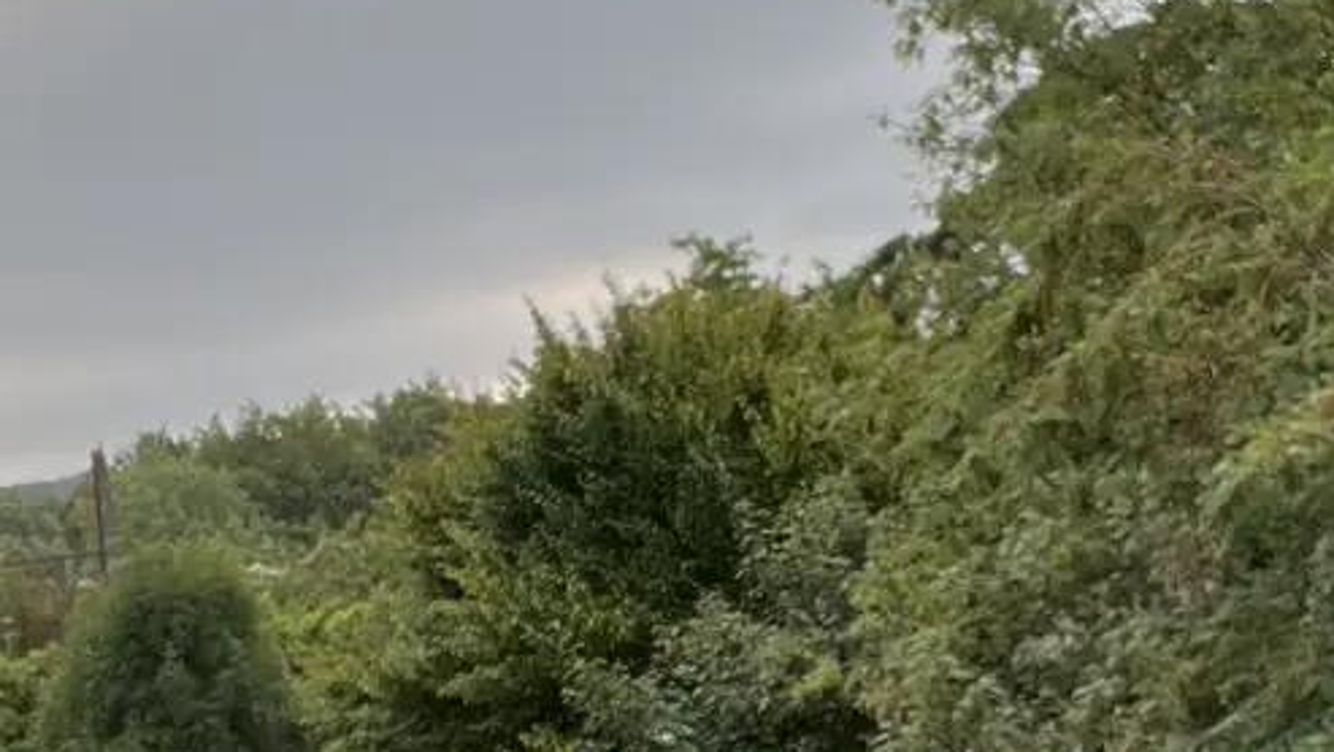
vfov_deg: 15.4
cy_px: 657
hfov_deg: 27.2
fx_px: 2761
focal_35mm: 78
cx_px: 693
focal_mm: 2.71
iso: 25
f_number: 2.2
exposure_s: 1/121
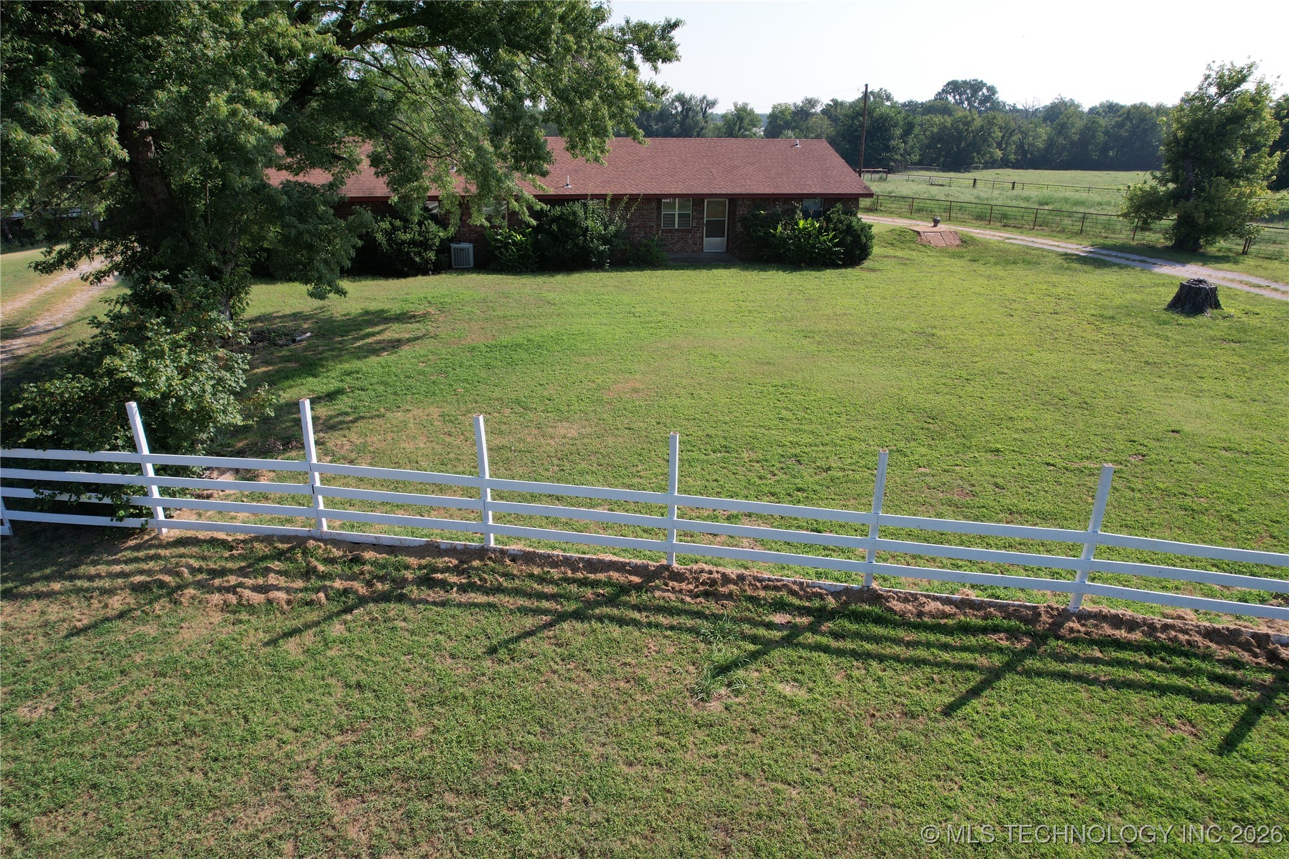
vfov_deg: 57.2
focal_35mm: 22
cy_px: 430
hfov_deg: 78.6
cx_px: 644
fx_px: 788
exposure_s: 1/2000
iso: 120
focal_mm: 8.38
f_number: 2.8
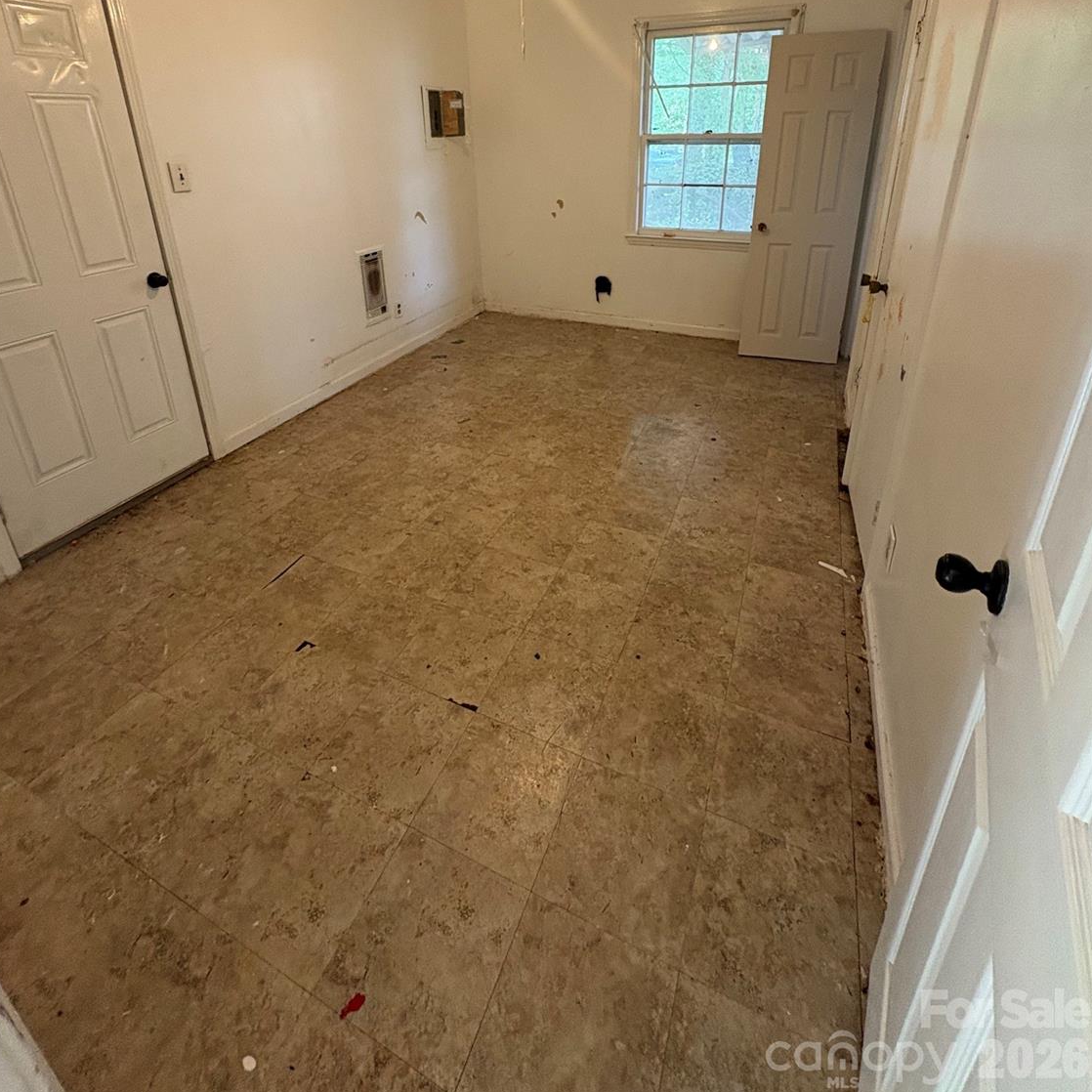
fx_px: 607
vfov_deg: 80.6
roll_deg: +1.9
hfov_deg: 84.0
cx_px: 533
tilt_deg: -22.3
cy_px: 348
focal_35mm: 17
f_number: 2.2
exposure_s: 1/60
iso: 320
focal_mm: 2.22
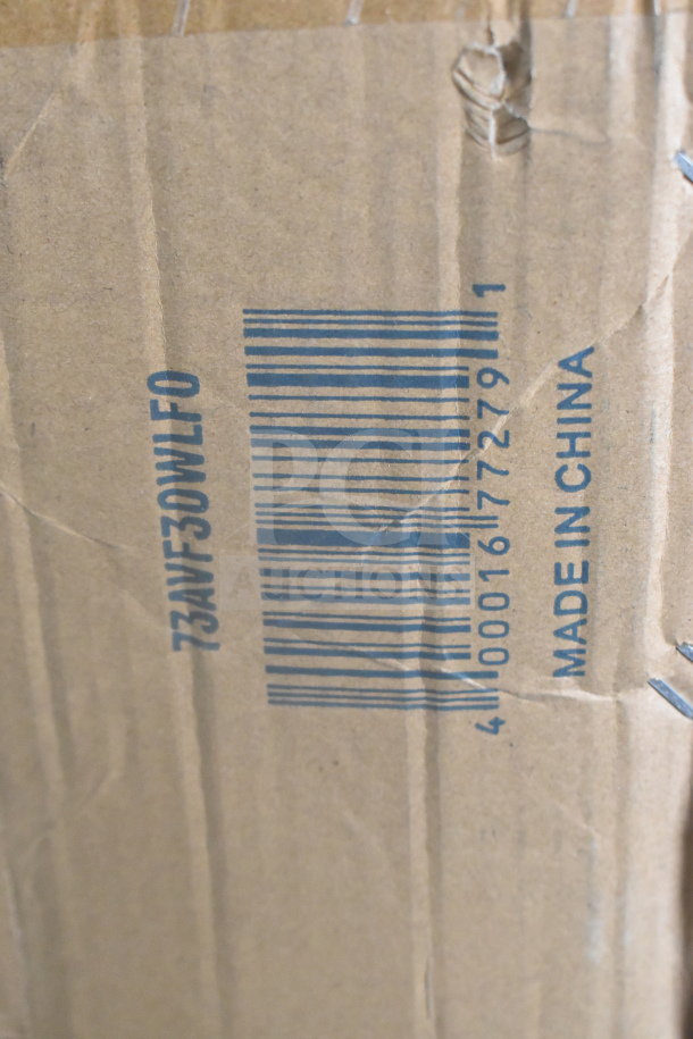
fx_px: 1992
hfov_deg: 19.7
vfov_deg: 29.2
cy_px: 520
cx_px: 346
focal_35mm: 69
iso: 6400
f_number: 7.1
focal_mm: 46
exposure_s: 1/200
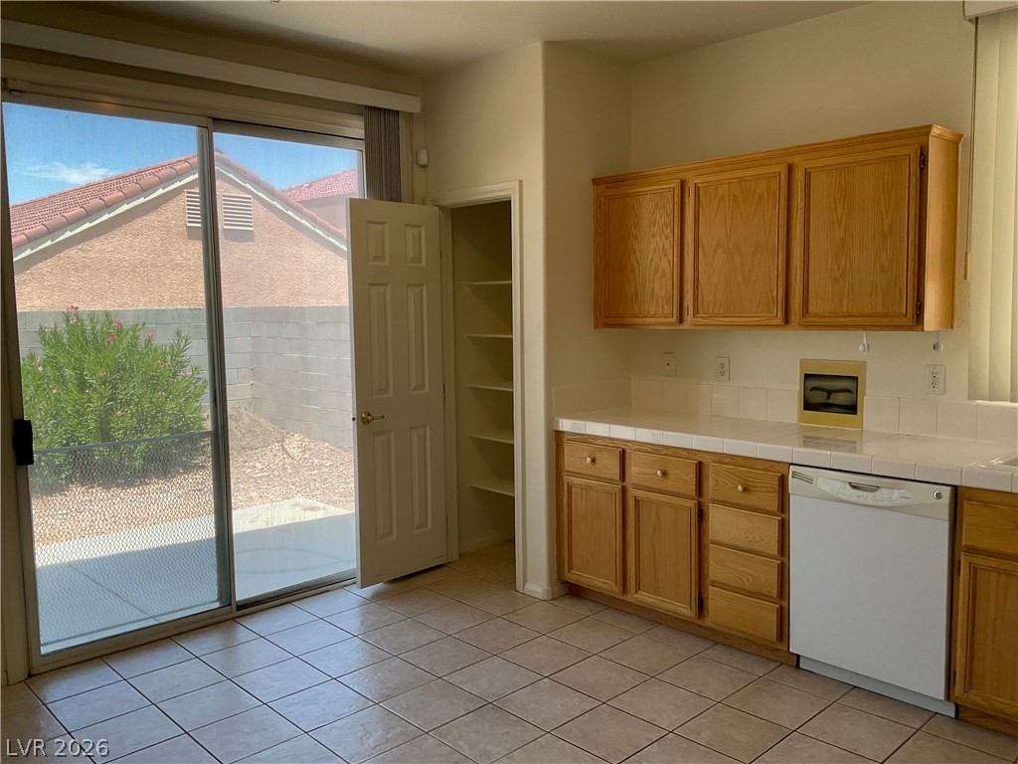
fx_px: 853
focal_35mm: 29
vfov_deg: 48.2
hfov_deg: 61.7
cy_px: 382
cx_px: 509
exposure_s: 1/120
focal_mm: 3
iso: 40
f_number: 1.8
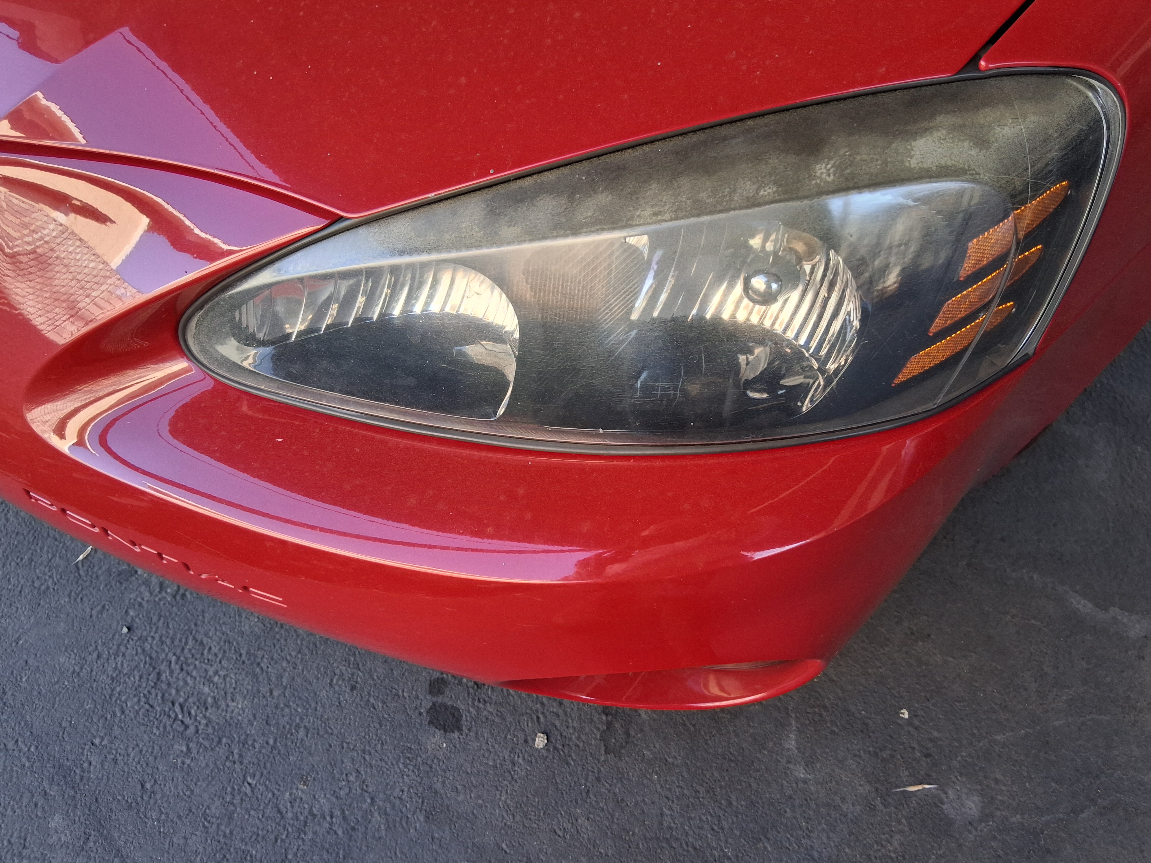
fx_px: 865
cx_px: 576
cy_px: 432
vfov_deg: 53.1
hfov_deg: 67.3
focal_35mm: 26
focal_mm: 3.98
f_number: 1.8
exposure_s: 1/120
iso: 160
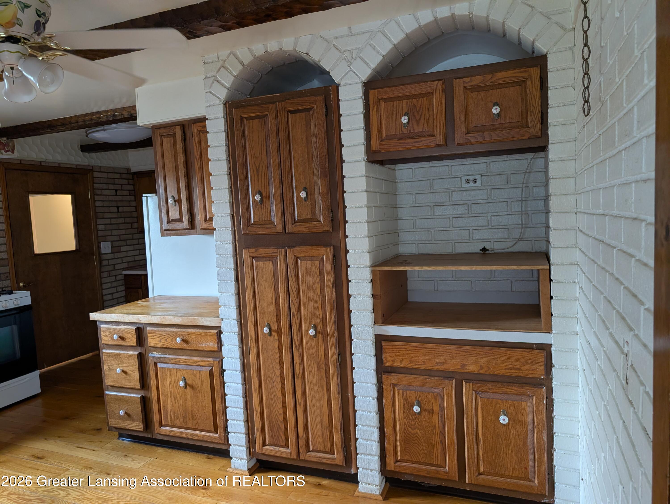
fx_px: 465
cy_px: 252
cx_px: 335
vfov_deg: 56.9
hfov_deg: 71.5
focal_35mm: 24
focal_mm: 6.9
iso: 874
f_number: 1.68
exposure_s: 1/196
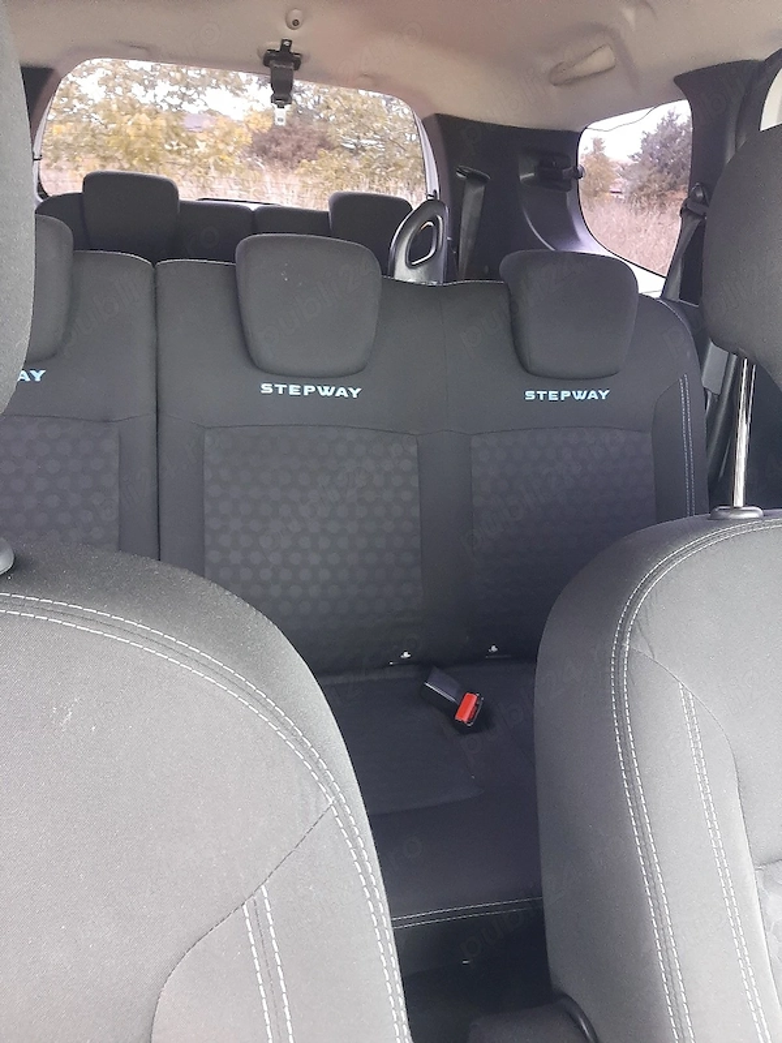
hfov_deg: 51.4
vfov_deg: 65.3
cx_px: 391
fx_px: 813
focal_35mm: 27
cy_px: 522
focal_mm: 3.93
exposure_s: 1/25
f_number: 1.7
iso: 250
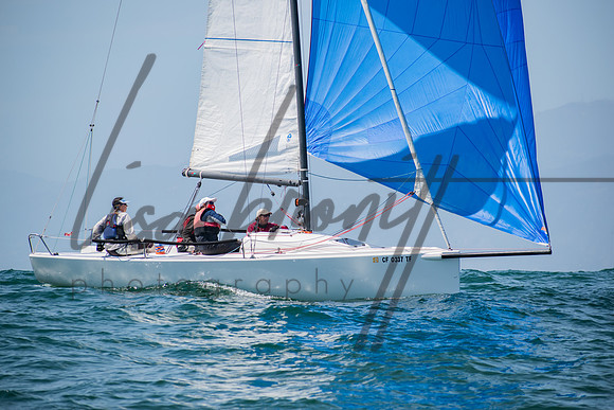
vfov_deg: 5.9
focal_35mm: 232
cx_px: 307
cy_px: 205
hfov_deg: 8.9
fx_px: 3966
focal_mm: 155
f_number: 6.3
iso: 200
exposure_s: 1/1000
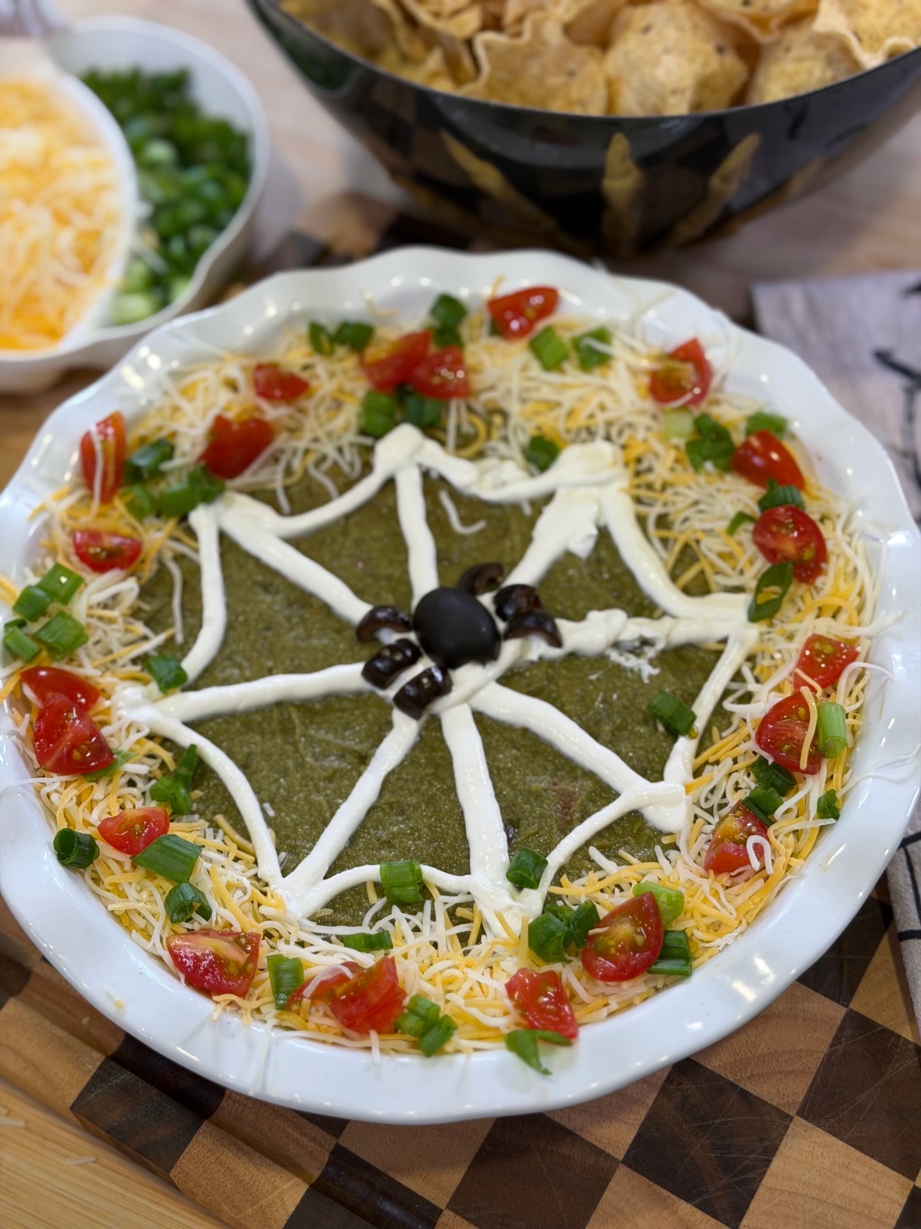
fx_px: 1703
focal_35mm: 48
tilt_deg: -58.0
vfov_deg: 39.7
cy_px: 614
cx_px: 460
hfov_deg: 30.3
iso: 50
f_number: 1.78
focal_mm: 6.76
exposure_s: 1/121
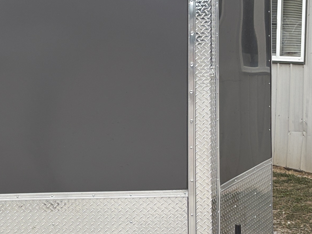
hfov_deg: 21.2
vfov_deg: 16.6
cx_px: -7
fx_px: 802
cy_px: 113
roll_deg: -1.1
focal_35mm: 89
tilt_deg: -2.4
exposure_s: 1/1517
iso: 50
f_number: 1.6
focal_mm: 5.96
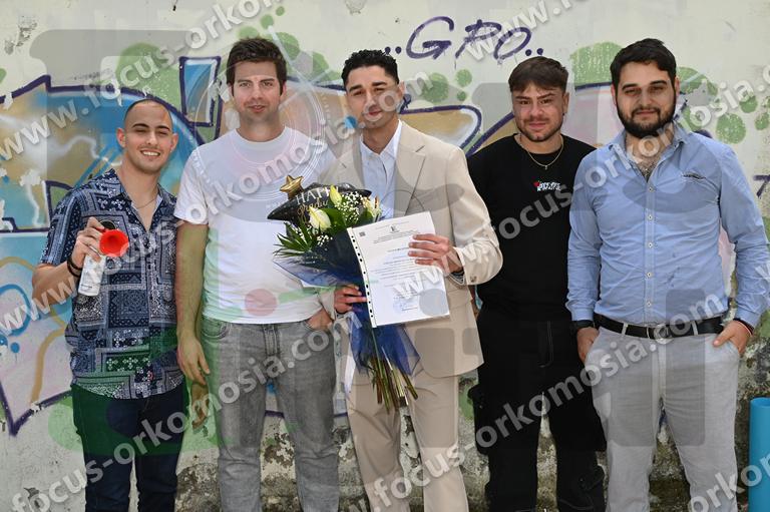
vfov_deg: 29.8
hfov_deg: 43.6
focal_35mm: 45
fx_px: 962
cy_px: 256
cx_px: 385
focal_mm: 45
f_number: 11
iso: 320
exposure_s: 1/200
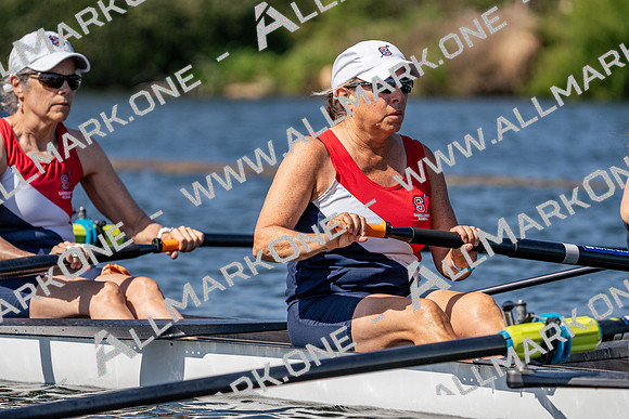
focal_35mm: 293
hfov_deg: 7.0
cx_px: 314
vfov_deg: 4.7
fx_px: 5120
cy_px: 210
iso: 200
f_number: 5.6
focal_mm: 293
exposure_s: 1/2000
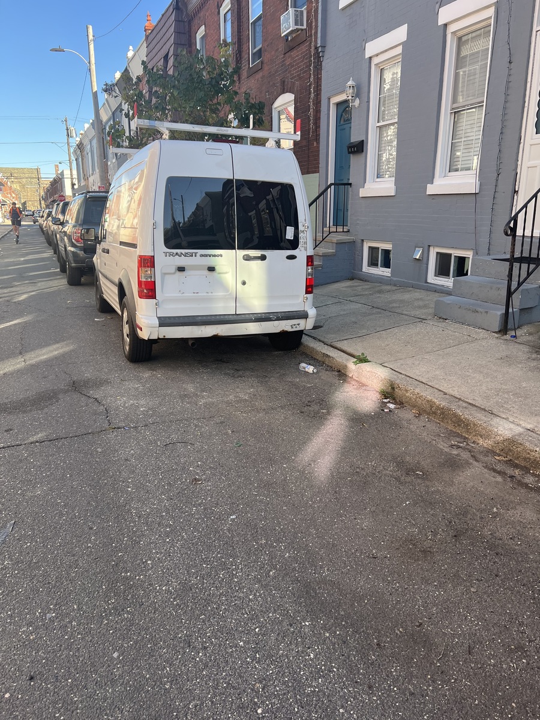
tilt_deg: -16.7
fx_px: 541
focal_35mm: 26
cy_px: 360
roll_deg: -0.2
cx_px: 270
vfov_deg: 67.3
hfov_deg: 53.1
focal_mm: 5.7
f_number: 1.5
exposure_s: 1/658
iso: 50
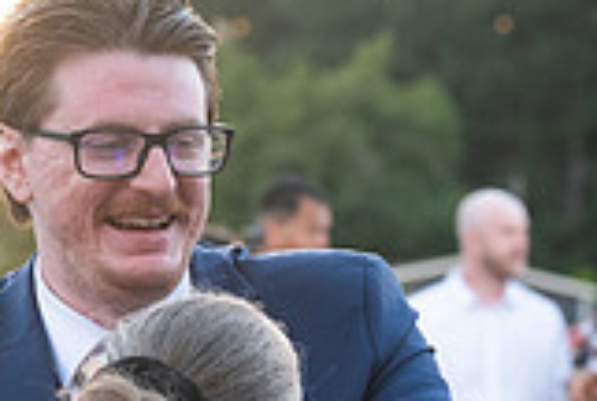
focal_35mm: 241
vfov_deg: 5.7
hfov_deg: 8.5
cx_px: 319
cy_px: 514
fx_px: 4004
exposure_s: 1/500
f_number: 4
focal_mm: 67
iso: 2000
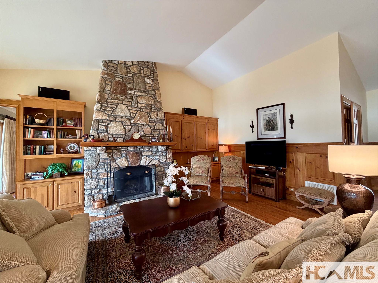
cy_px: 142
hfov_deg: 102.1
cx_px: 189
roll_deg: +1.0
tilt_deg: +1.8
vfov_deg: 85.7
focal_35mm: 14
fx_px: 153
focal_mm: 2.22
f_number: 2.2
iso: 250
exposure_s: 1/60
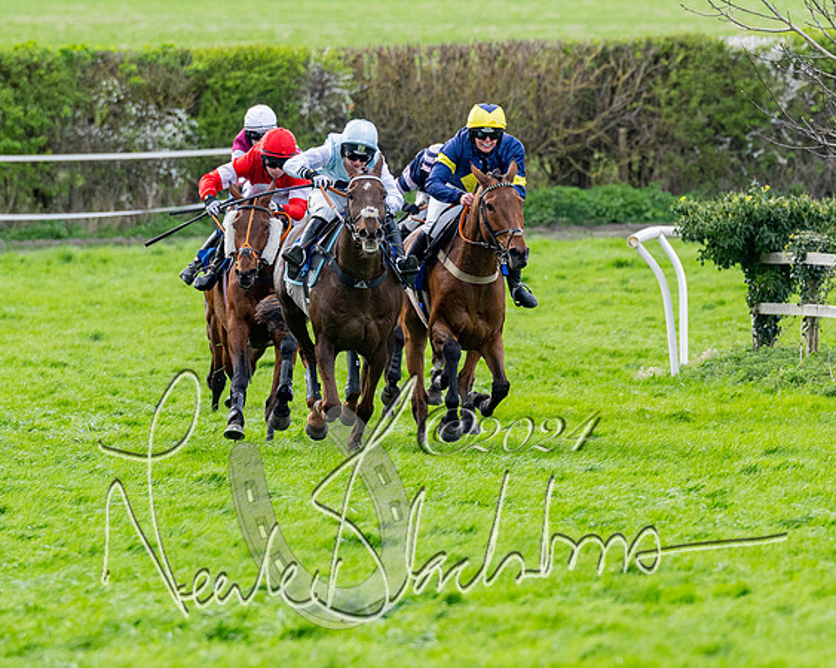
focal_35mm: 490
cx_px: 526
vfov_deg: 3.2
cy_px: 351
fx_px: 12116
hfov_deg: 4.0
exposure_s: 1/1600
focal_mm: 200
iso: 400
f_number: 4
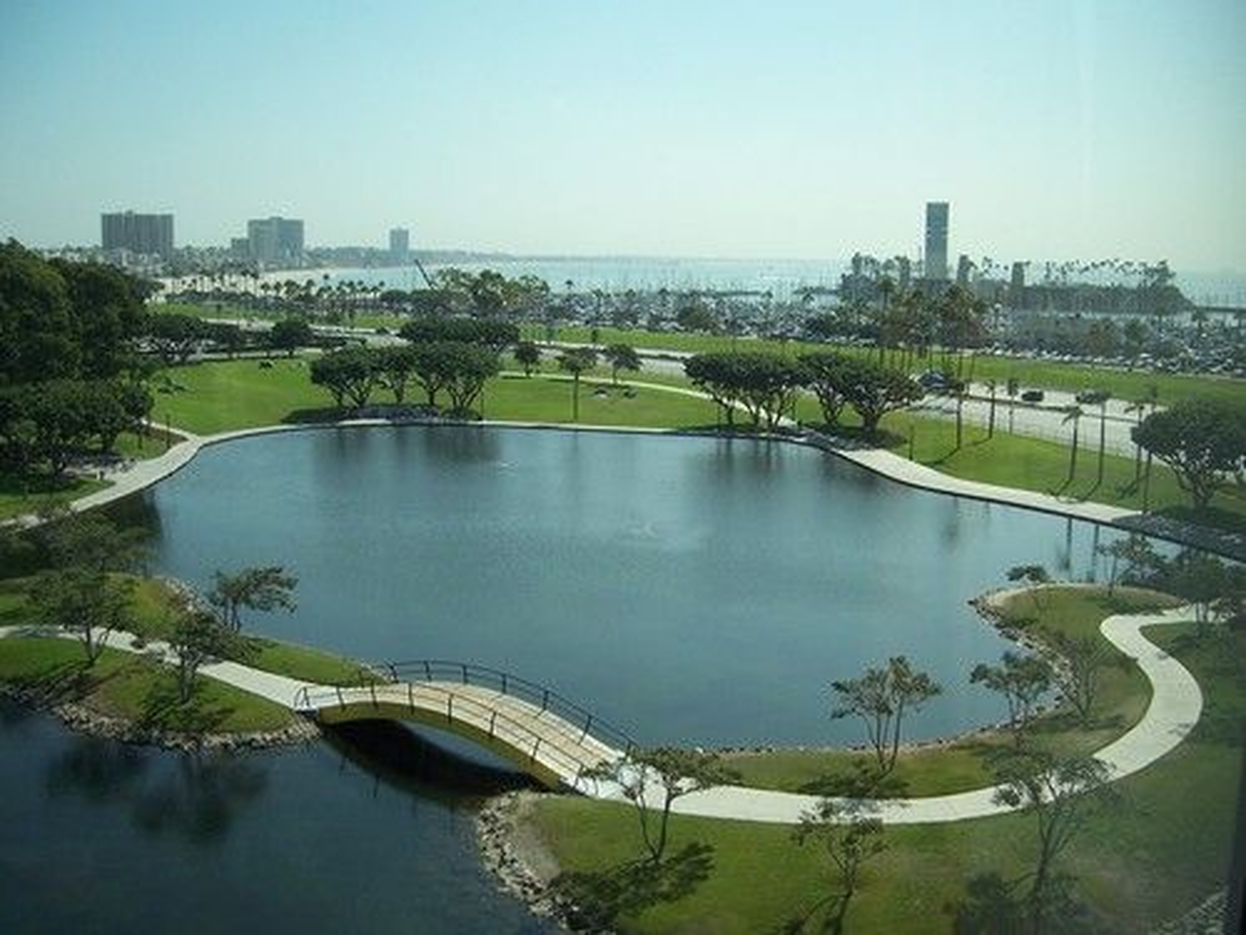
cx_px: 623
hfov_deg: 51.4
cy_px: 468
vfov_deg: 39.7
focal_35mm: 36
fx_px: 1296
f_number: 3
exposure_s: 1/125
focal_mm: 6
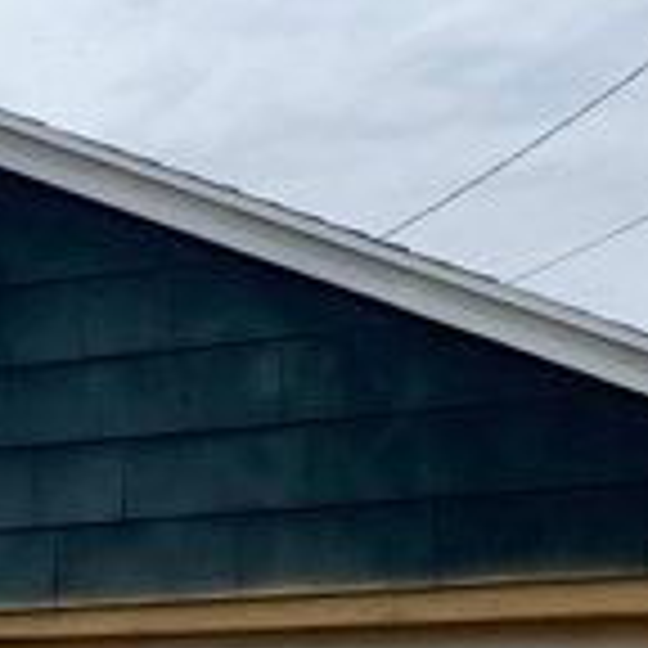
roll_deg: +1.1
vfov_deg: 16.6
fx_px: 2160
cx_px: -76
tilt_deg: +6.3
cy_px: 680
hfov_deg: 16.5
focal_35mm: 102
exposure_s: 1/1536
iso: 25
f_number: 1.8
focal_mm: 4.25
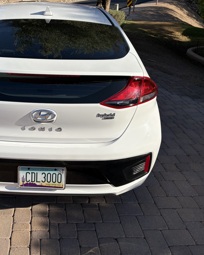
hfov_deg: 42.1
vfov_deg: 52.8
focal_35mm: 34
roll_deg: +4.5
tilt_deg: -27.7
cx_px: 51
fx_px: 257
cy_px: 128
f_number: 1.6
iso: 50
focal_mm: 5.96
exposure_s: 1/4608
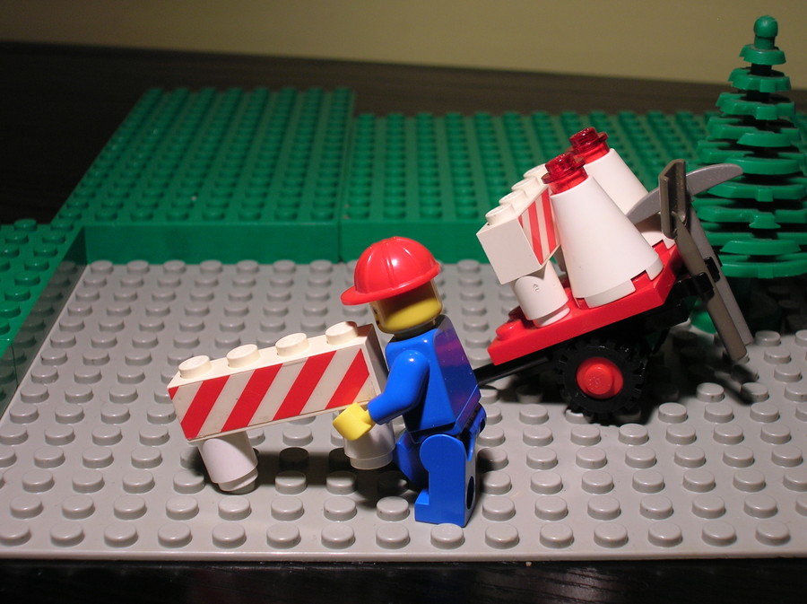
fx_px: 1467
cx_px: 404
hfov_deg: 30.8
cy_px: 302
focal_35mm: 63
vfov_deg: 23.2
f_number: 3.6
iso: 50
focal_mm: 10.4
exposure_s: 1/17
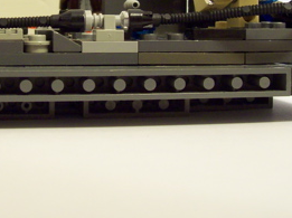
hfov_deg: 28.0
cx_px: 90
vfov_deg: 20.9
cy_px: 27
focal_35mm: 69
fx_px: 581
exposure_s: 1/4
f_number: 2.7
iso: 200
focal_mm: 6
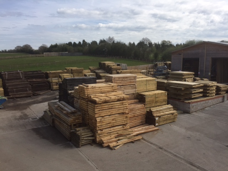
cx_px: 114
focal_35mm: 29
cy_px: 86
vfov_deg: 48.2
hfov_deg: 61.7
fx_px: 191
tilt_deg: -7.7
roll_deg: -0.3
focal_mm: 4.15
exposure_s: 1/2326
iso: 32
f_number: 2.2
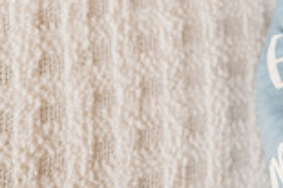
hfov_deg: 18.7
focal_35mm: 90
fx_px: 707
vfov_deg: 13.7
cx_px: 473
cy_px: -138
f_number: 2.8
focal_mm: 24
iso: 200
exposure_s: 1/200
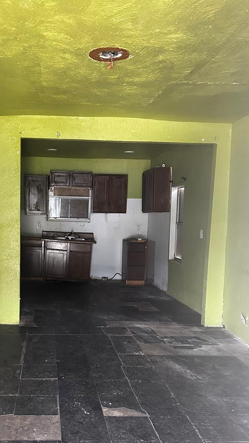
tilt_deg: -8.5
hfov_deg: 33.1
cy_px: 271
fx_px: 411
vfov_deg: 56.1
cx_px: 67
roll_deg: -0.8
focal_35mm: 35
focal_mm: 5.7
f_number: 1.5
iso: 500
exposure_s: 1/60
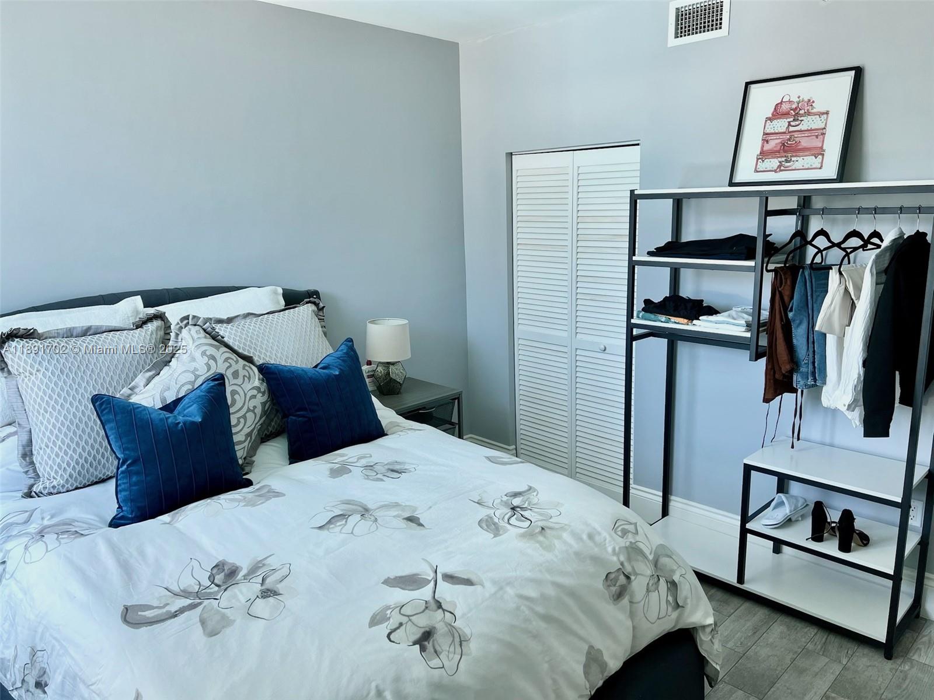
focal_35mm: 26
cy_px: 350
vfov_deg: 53.1
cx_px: 467
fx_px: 702
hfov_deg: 67.3
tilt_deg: -12.8
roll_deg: +1.9
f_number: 1.5
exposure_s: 1/121
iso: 64
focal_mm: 5.7
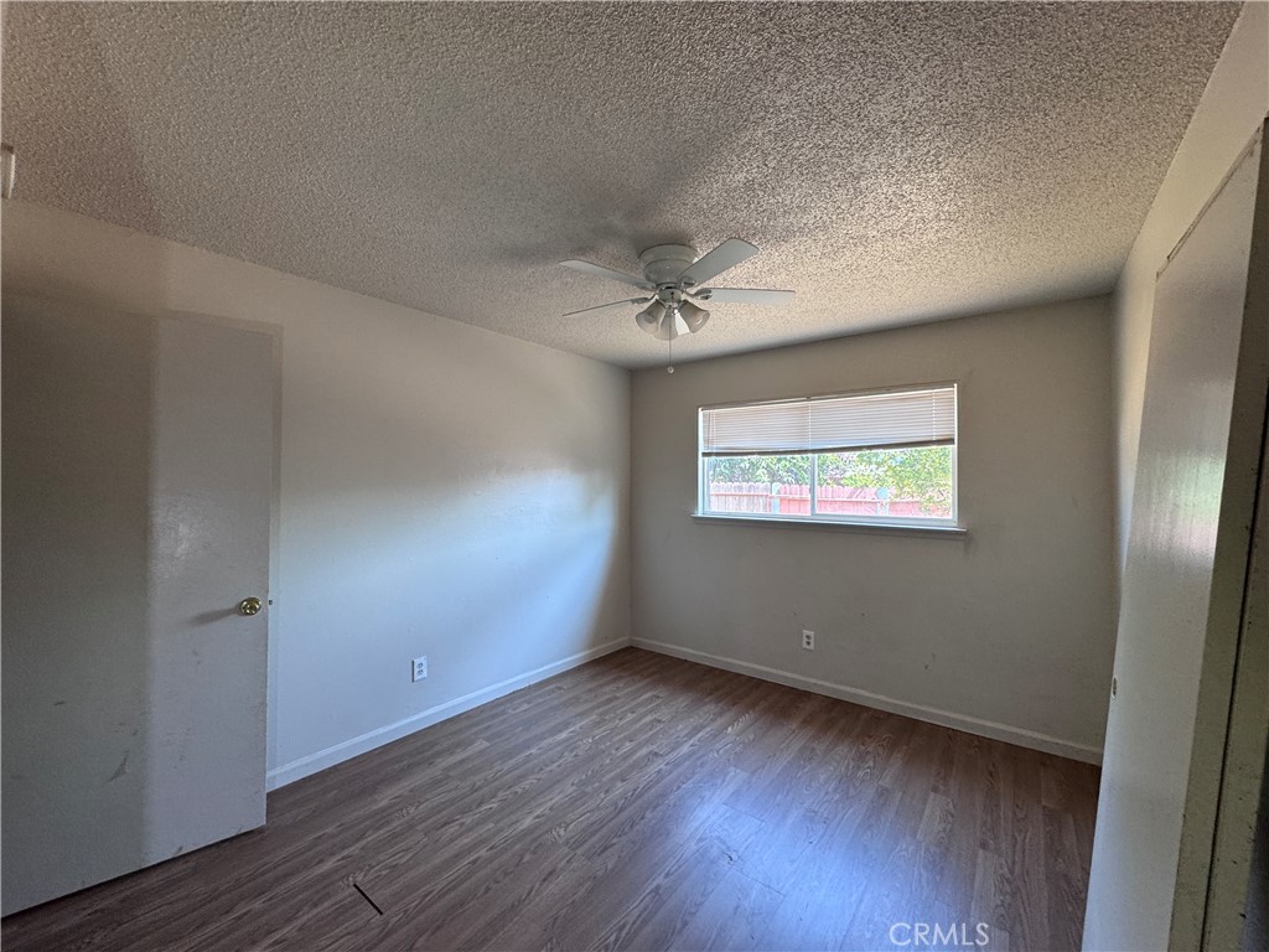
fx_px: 513
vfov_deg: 85.7
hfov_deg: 102.1
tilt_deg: -1.5
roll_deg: -0.4
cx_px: 634
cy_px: 476
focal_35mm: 14
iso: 160
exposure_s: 1/99
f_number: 2.2
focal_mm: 2.22
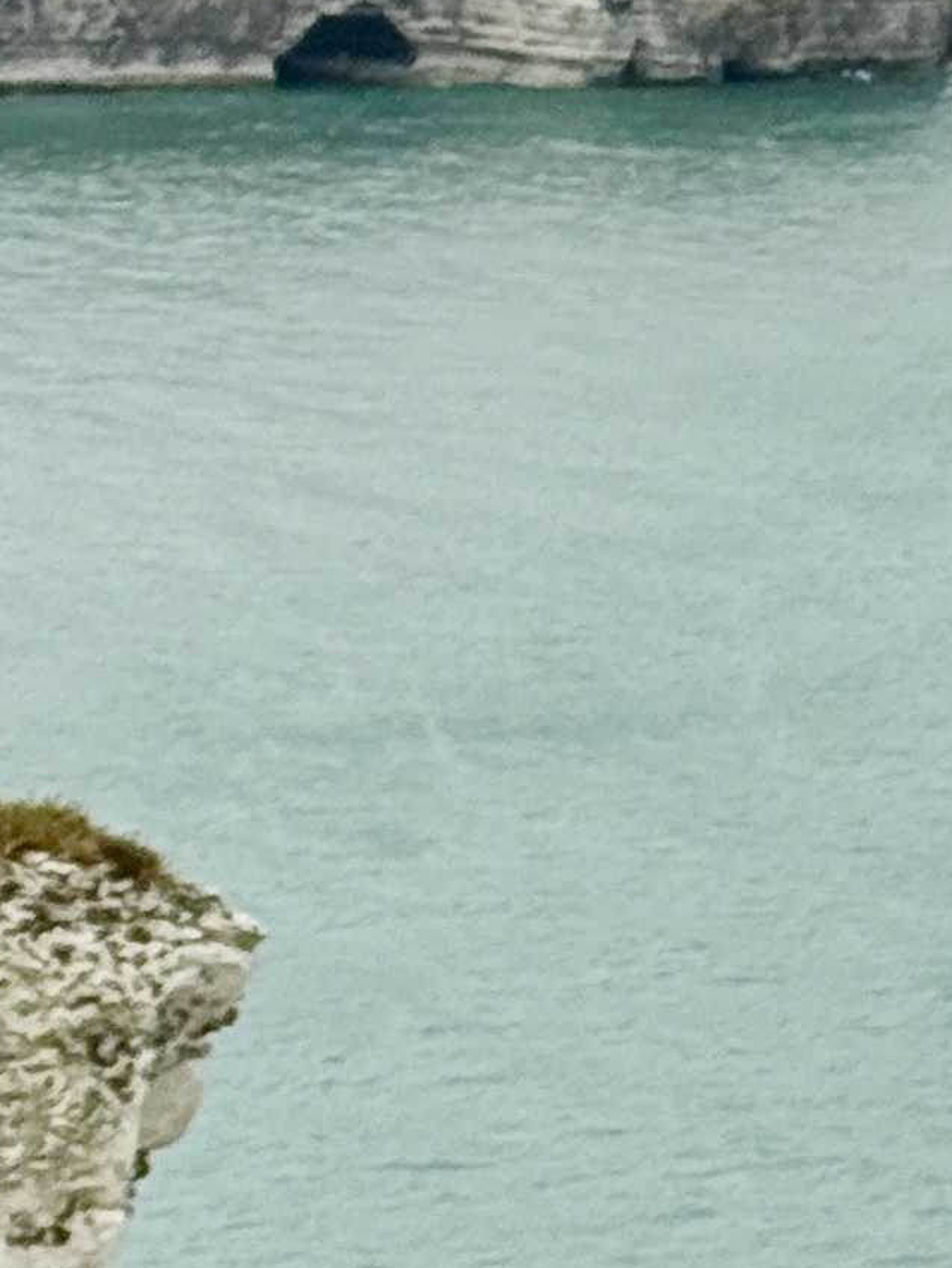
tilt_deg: +0.1
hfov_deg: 6.5
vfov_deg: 8.5
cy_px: -517
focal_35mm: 228
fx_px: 8358
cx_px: 1243
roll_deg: -0.7
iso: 80
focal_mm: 6.76
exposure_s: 1/9901
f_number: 1.78
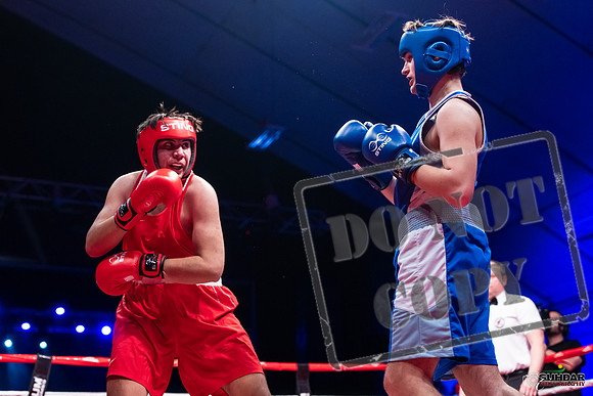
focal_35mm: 55
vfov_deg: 24.6
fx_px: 906
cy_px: 198
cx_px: 296
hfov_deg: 36.2
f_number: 2.8
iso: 3200
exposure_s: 1/800
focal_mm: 55
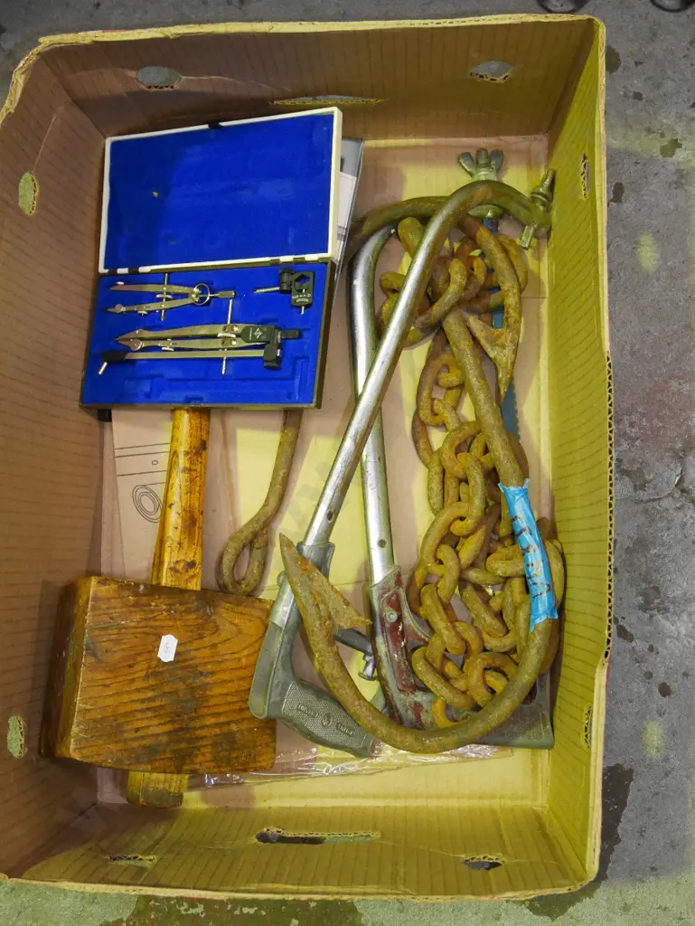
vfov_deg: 42.9
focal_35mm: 44
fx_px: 1177
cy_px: 463
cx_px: 348
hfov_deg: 32.9
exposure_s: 1/80
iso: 3200
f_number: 4.9
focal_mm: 22
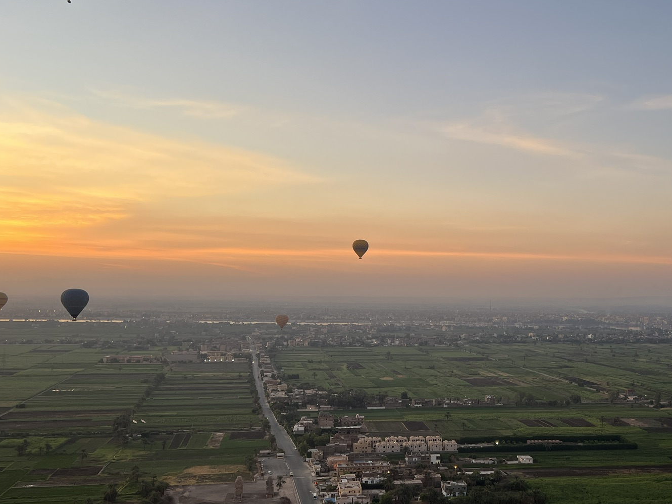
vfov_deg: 35.9
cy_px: 274
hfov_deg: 46.0
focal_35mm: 40
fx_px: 776
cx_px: 453
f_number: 1.5
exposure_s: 1/121
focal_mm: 5.7
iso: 40
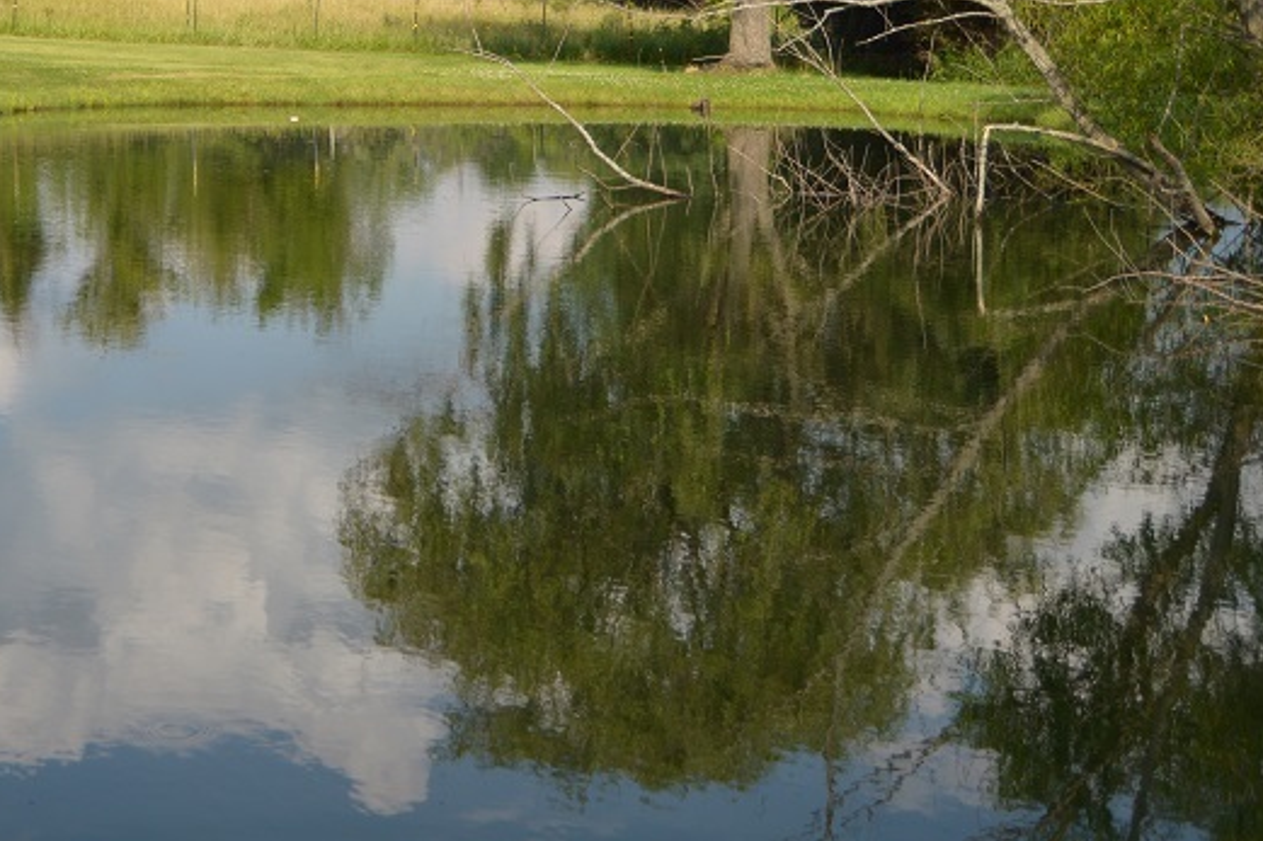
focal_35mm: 56
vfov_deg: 23.7
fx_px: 1963
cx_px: 32
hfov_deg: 33.0
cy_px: 118
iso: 100
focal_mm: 19
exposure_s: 1/800
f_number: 3.5
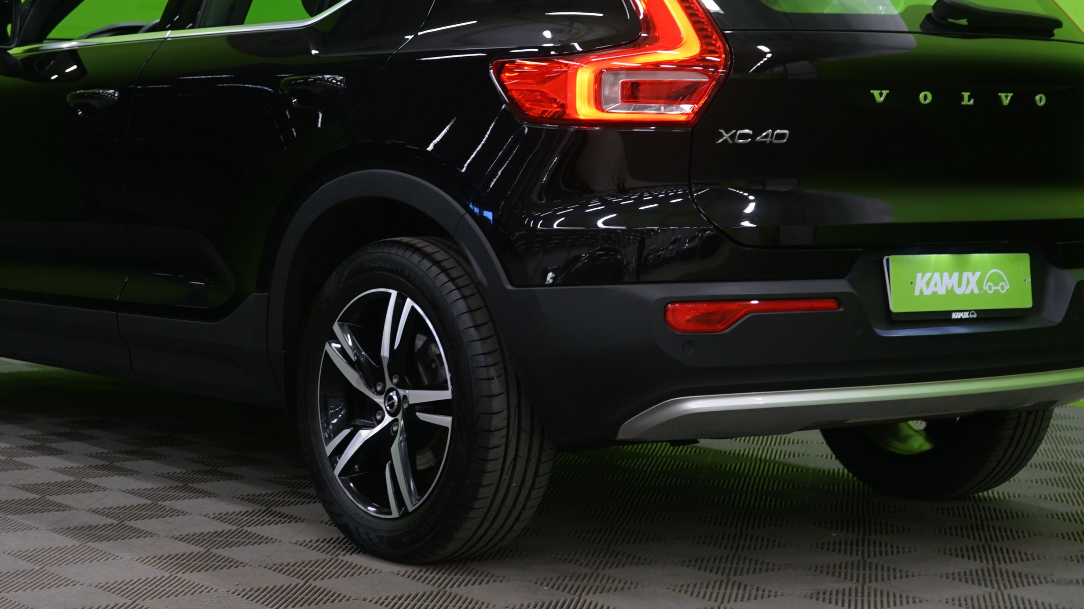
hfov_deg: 25.9
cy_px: 134
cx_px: 460
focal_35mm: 82
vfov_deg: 14.7
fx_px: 2357
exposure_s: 1/8
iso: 400
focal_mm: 49
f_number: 5
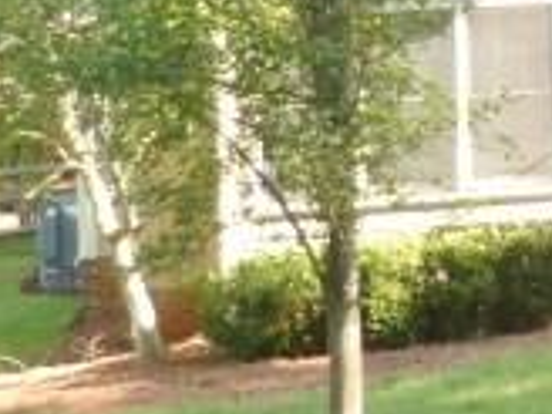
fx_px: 2807
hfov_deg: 10.6
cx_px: 990
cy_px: -202
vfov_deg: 8.3
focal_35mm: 176
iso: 80
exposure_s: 1/50
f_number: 3.3
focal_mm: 4.1
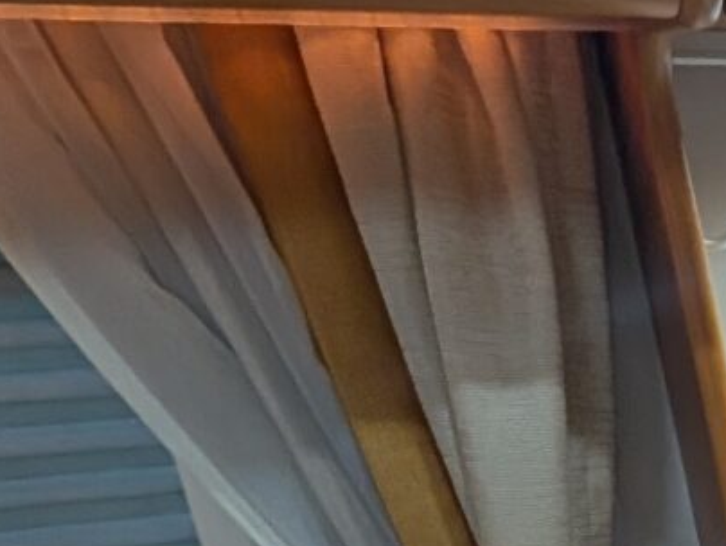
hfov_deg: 13.7
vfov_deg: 18.2
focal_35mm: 76
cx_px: 1889
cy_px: 693
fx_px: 1596
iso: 58
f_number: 1.7
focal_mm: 2.02
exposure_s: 1/33.8
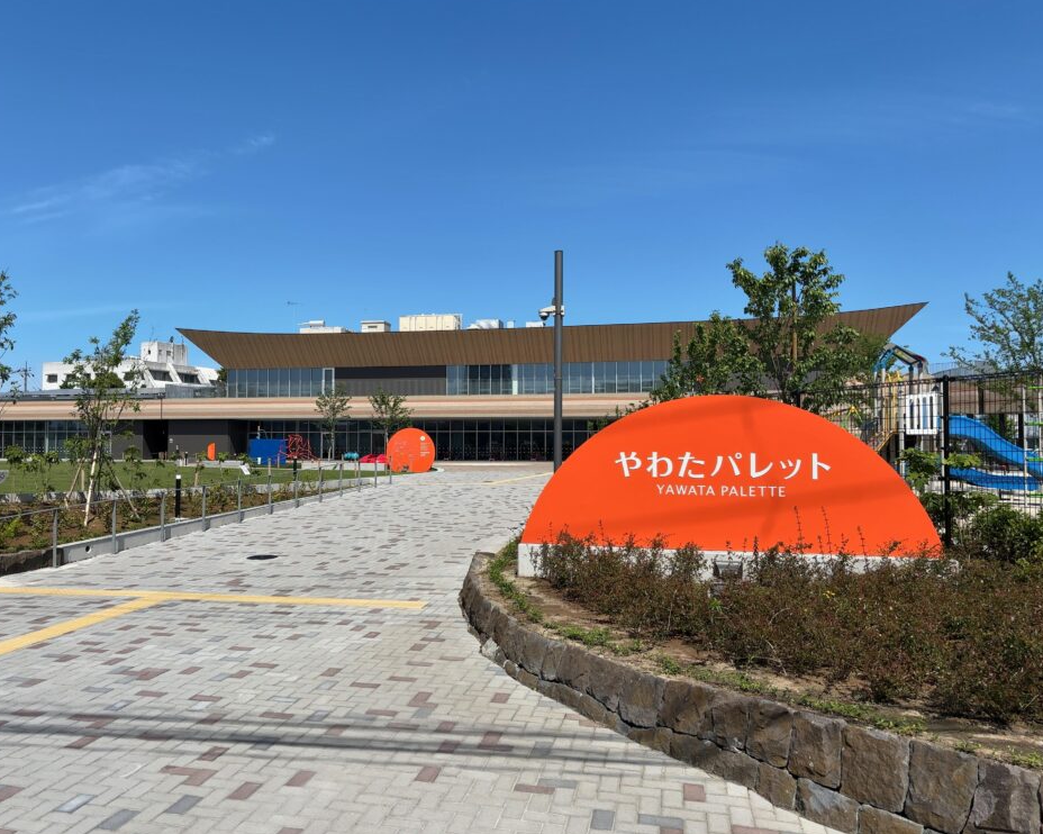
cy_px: 416
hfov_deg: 62.1
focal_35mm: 28
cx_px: 472
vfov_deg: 51.5
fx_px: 864
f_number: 1.6
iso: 50
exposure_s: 1/4425
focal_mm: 5.96
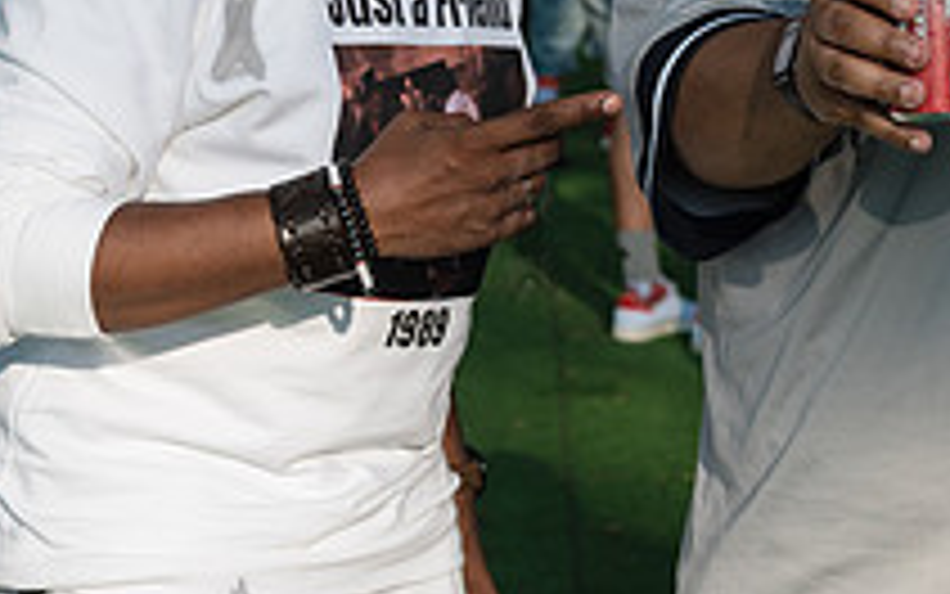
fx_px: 3341
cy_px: 11
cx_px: 976
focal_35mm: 129
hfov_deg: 15.8
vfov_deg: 10.1
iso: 200
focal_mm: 36
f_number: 4
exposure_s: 1/1250
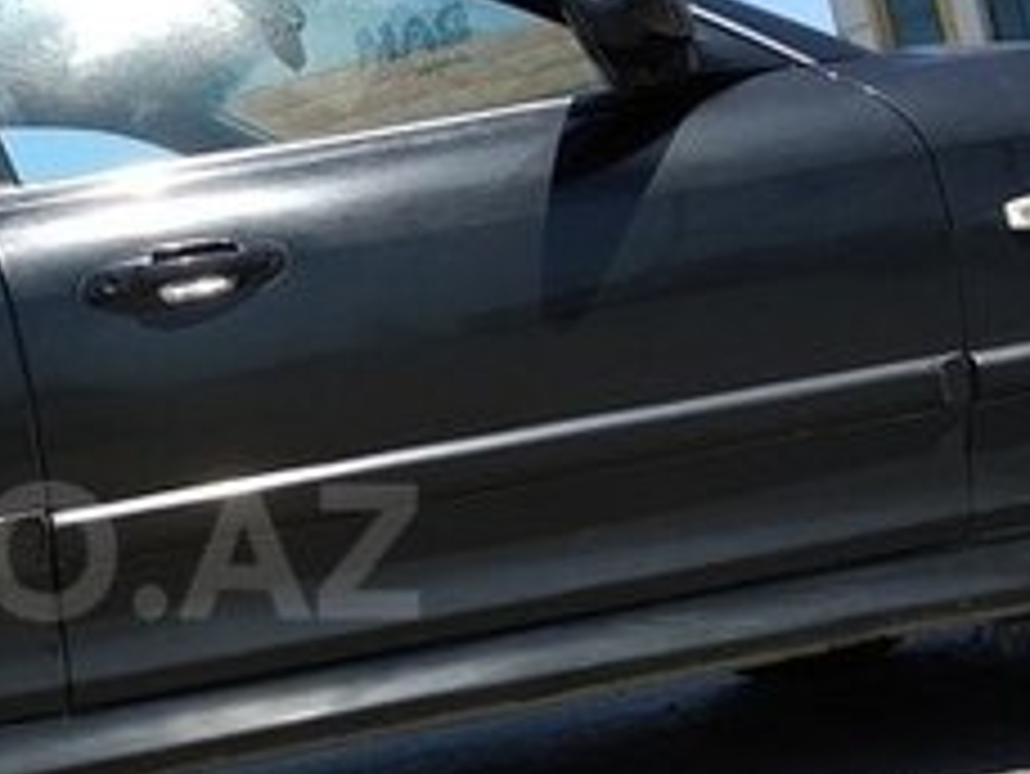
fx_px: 2233
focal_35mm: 75
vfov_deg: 19.6
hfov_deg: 24.6
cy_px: 551
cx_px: -40
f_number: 2.2
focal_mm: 3.81
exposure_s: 1/758
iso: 100
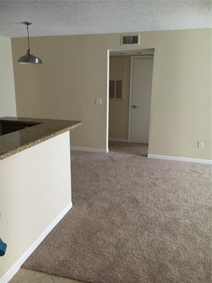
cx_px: 106
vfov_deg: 61.7
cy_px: 142
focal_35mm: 29
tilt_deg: -13.3
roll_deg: -0.2
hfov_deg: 48.2
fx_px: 237
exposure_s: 1/17
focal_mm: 4.15
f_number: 2.2
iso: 200
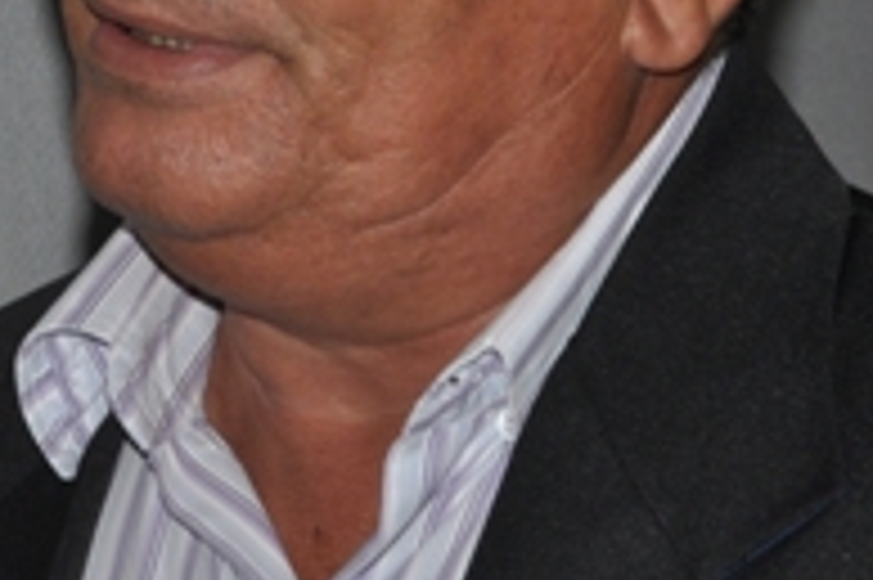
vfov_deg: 5.1
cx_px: 542
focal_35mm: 267
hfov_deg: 7.7
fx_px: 6469
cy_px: -94
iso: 400
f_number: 22
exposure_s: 1/200
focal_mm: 62
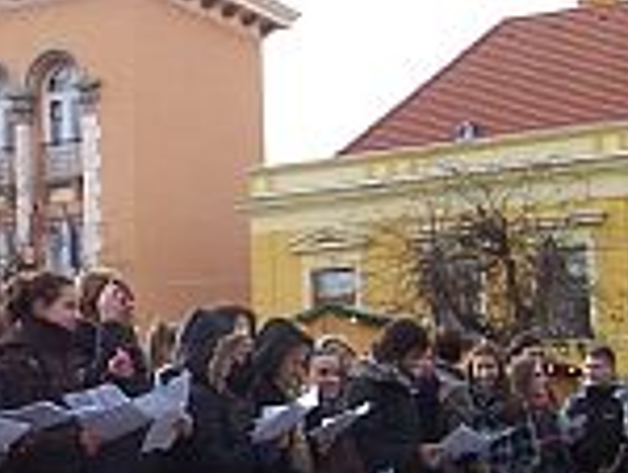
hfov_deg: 18.6
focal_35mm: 102
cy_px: 297
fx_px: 1853
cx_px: -29
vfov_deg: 14.5
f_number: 5.6
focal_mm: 5.6
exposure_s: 1/125
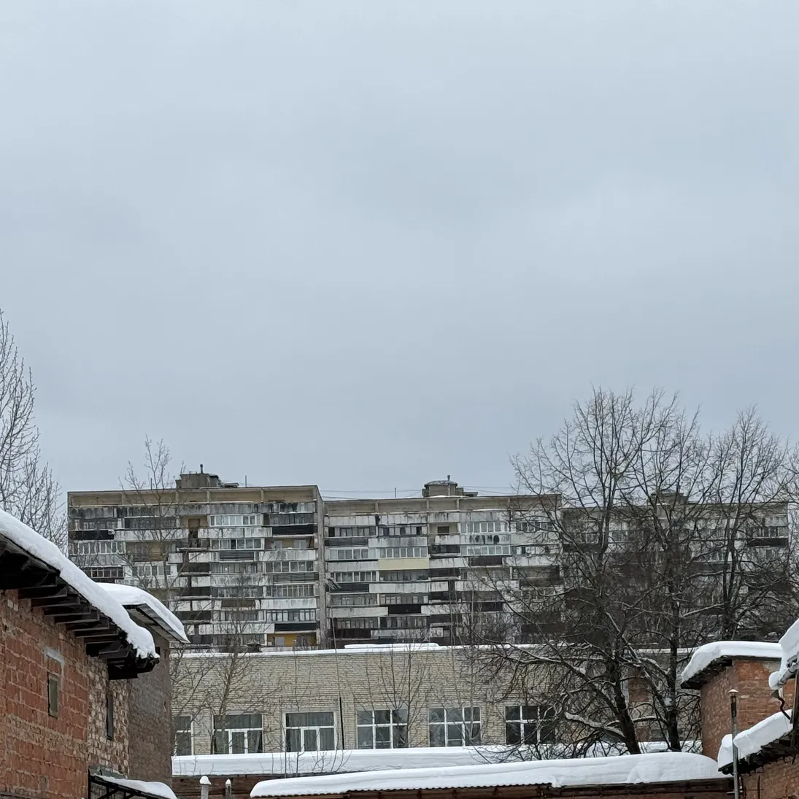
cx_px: 514
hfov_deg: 18.6
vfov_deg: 18.5
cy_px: 655
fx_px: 2429
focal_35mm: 93
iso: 64
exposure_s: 1/651
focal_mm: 6.86
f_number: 1.78
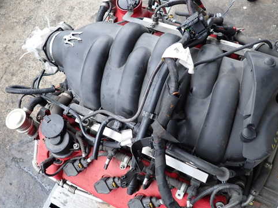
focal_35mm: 31
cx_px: 132
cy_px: 103
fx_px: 249
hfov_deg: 58.3
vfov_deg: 45.4
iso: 160
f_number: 2
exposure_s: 1/125
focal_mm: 4.5
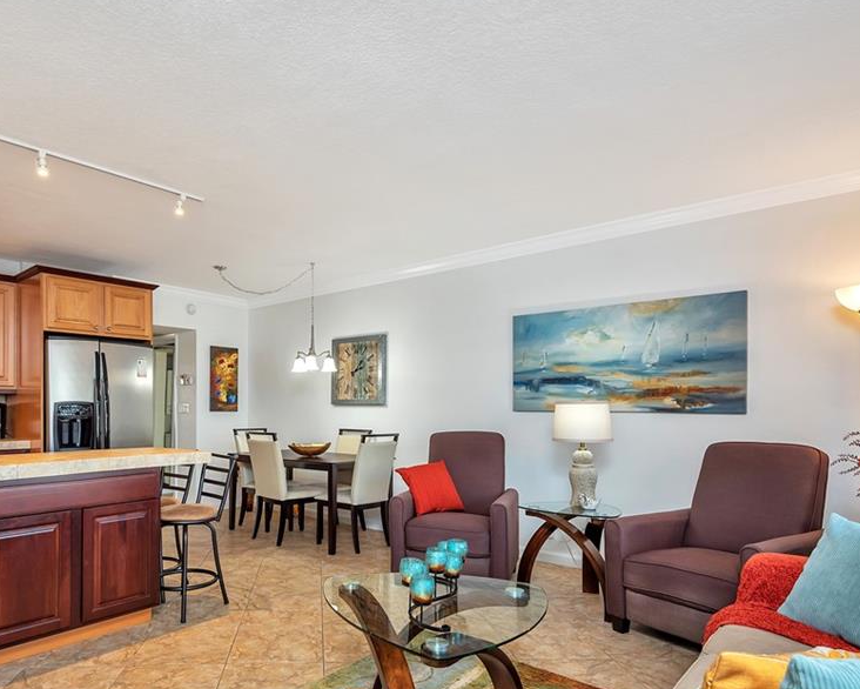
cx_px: 332
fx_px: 535
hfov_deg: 76.5
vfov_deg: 65.5
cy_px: 369
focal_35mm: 21
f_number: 7.1
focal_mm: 16
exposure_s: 1/20
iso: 400
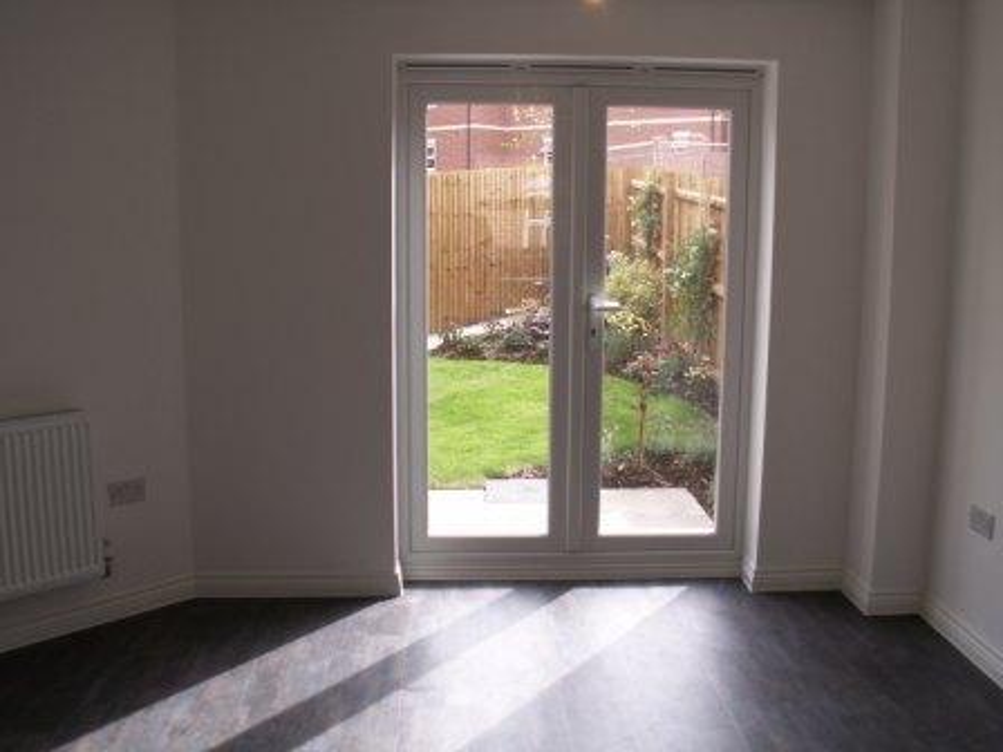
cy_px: 376
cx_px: 502
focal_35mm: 35
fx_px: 1014
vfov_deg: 40.7
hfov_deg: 52.6
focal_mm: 5.86
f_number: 4
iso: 50
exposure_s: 1/100
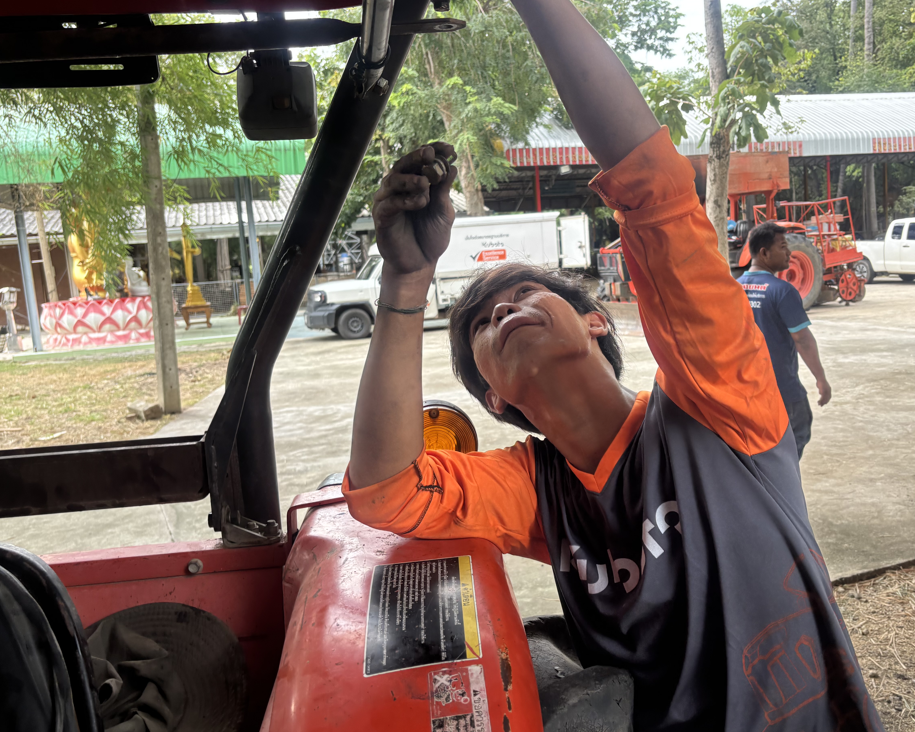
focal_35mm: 32
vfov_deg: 45.8
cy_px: 350
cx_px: 521
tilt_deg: -7.2
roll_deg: +3.7
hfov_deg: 55.5
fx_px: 867
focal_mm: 5.96
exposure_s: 1/219
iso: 40
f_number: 1.6
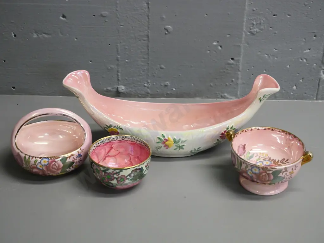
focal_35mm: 64
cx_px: 162
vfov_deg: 22.9
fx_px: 599
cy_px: 122
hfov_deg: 30.3
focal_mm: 32
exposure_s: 1/80
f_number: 5.6
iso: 1600
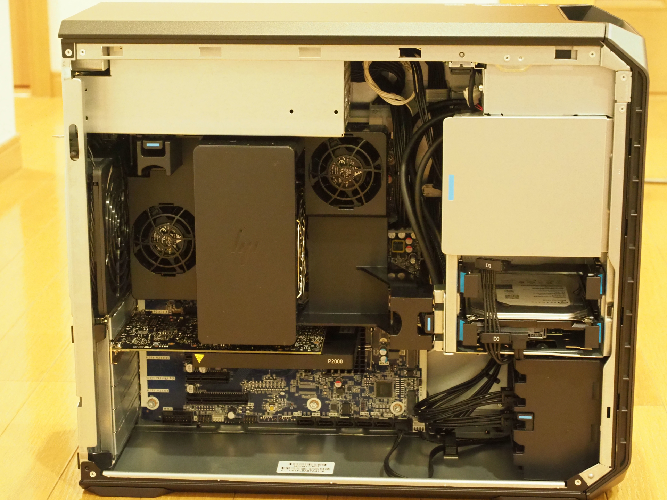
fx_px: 1541
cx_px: 334
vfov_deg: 18.4
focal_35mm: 80
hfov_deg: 24.4
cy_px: 250
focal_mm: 40
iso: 6400
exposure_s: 1/13
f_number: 6.3
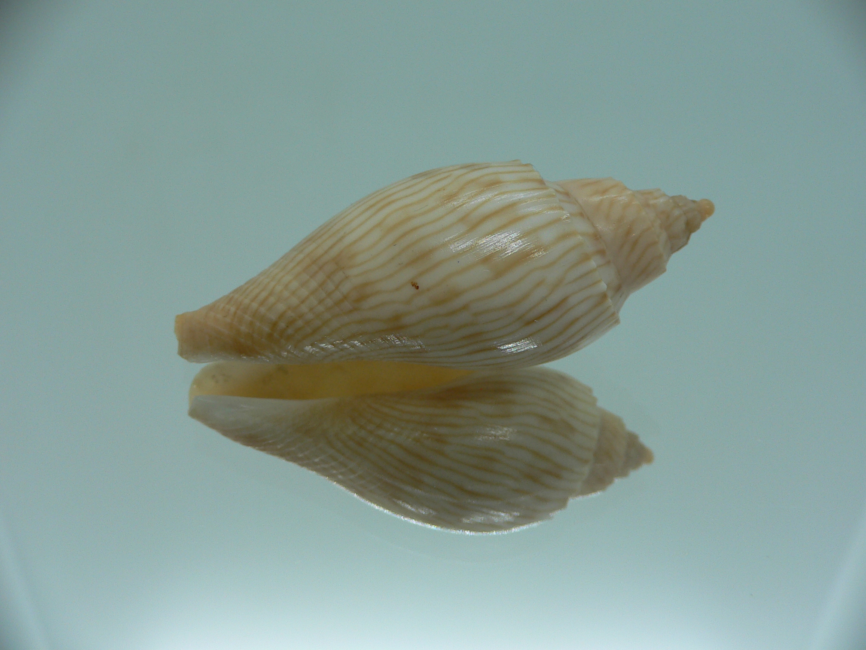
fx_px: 876
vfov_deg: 40.7
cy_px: 325
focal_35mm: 35
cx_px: 433
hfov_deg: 52.6
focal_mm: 4.6
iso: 80
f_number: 2.8
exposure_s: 1/60
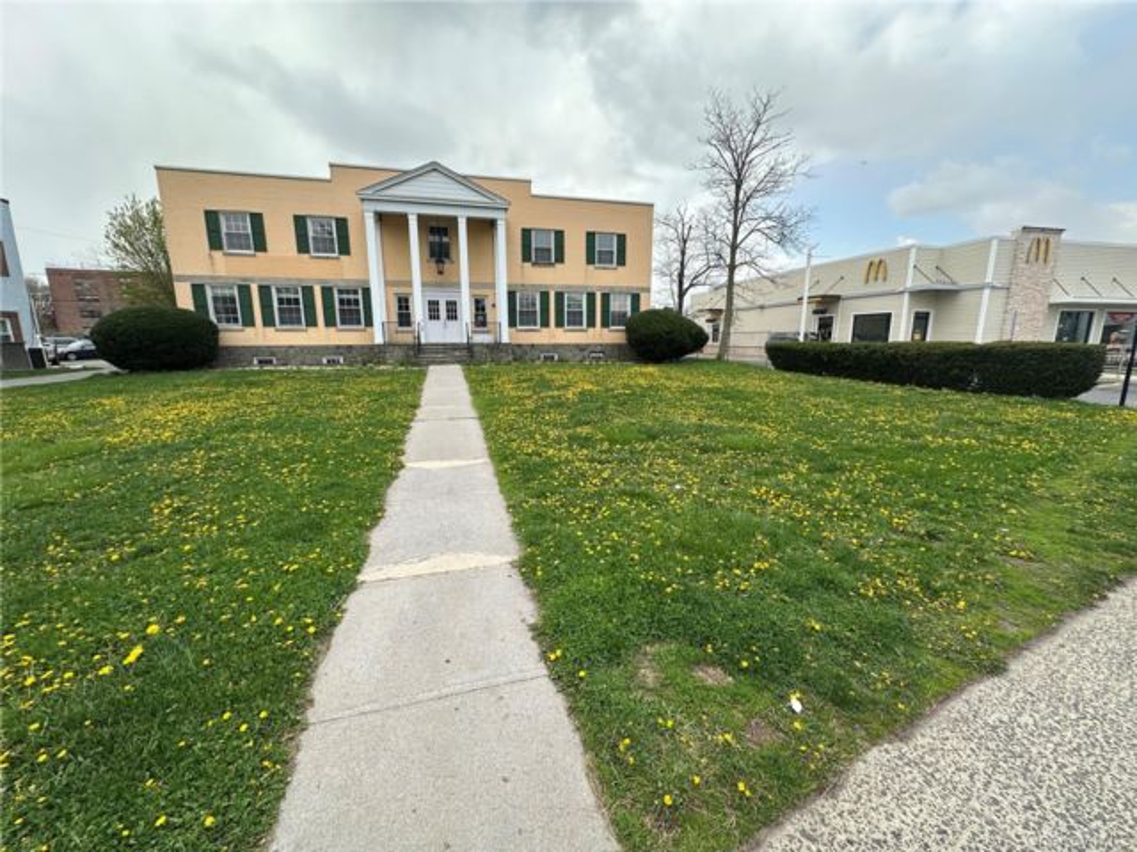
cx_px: 568
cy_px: 426
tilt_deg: -10.8
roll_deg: -0.2
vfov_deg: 85.7
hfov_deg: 102.1
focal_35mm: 14
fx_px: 460
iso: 40
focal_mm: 2.22
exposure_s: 1/690
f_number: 2.2
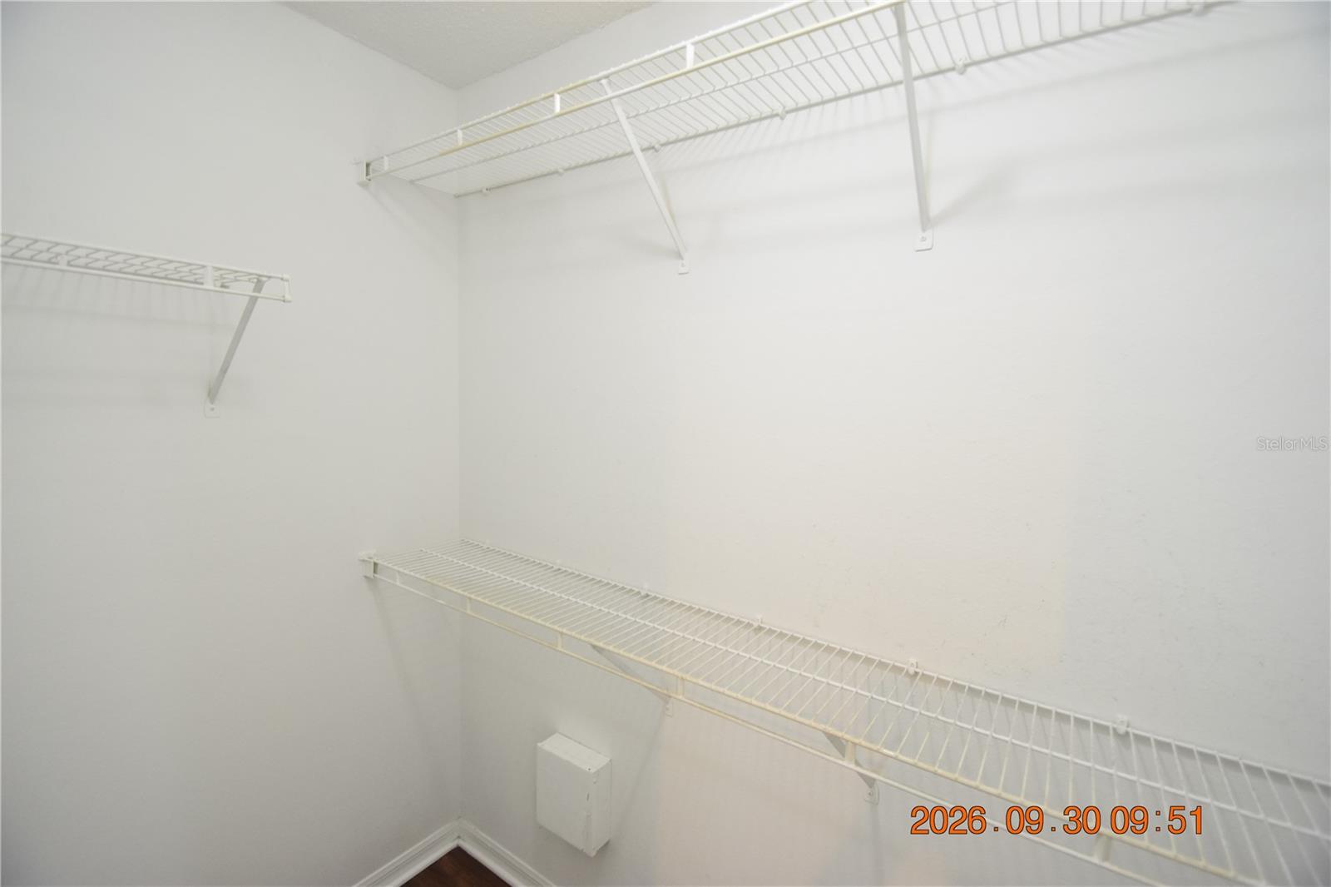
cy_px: 444
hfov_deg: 100.4
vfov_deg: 77.3
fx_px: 554
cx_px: 666
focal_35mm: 15
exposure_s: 1/60
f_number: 3.5
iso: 1400
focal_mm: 10
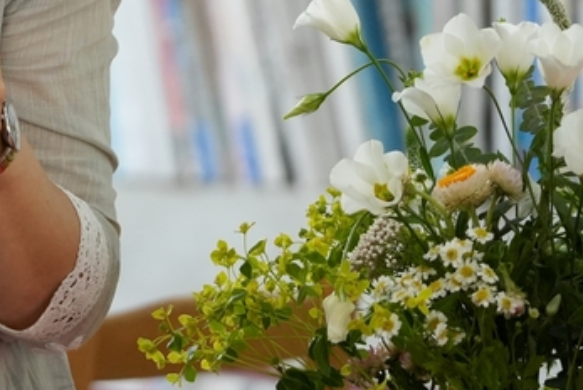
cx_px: -292
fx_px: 9968
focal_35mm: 615
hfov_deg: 3.3
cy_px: -182
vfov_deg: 2.2
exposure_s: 1/320
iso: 2000
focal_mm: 178
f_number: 4
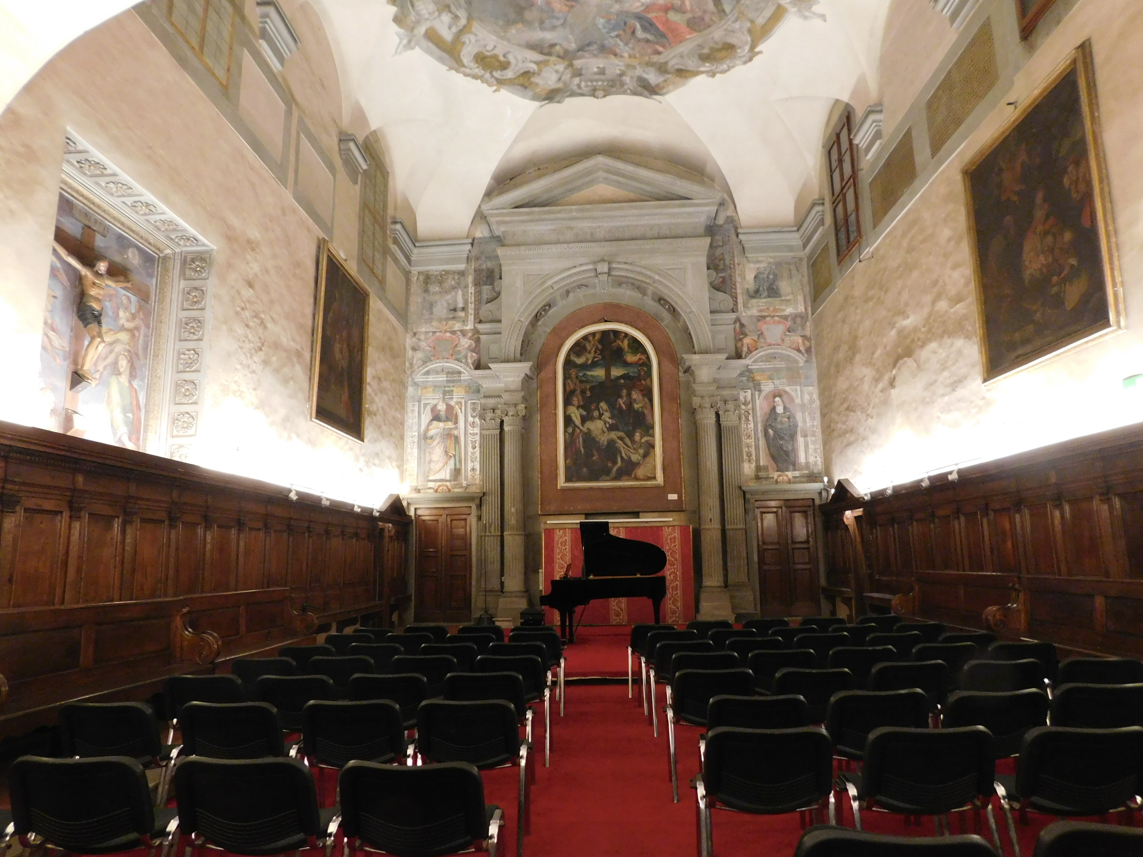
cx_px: 572
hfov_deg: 73.9
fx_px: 759
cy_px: 428
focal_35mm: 23
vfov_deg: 58.9
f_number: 3
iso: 400
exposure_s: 1/8
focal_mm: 4
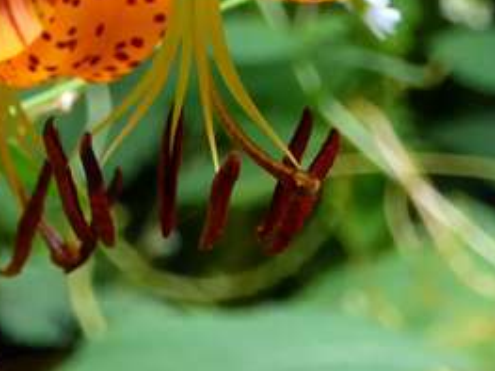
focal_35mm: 842
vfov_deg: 1.8
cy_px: 98
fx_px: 12035
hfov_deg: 2.4
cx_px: 183
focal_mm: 44.8
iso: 400
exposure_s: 1/80
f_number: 5.6
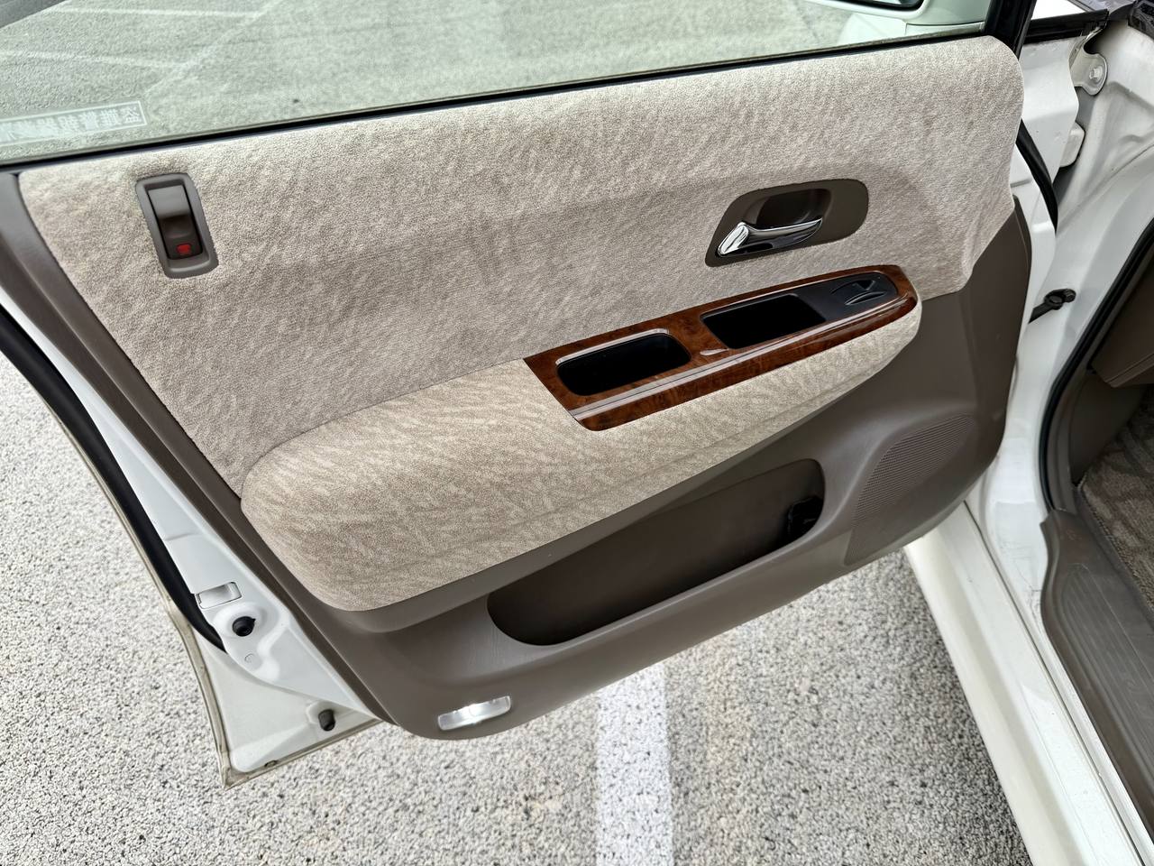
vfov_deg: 56.8
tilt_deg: -39.5
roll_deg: +6.9
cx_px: 577
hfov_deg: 71.6
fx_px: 800
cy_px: 433
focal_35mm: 24
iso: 80
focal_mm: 6.76
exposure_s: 1/1211
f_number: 1.78
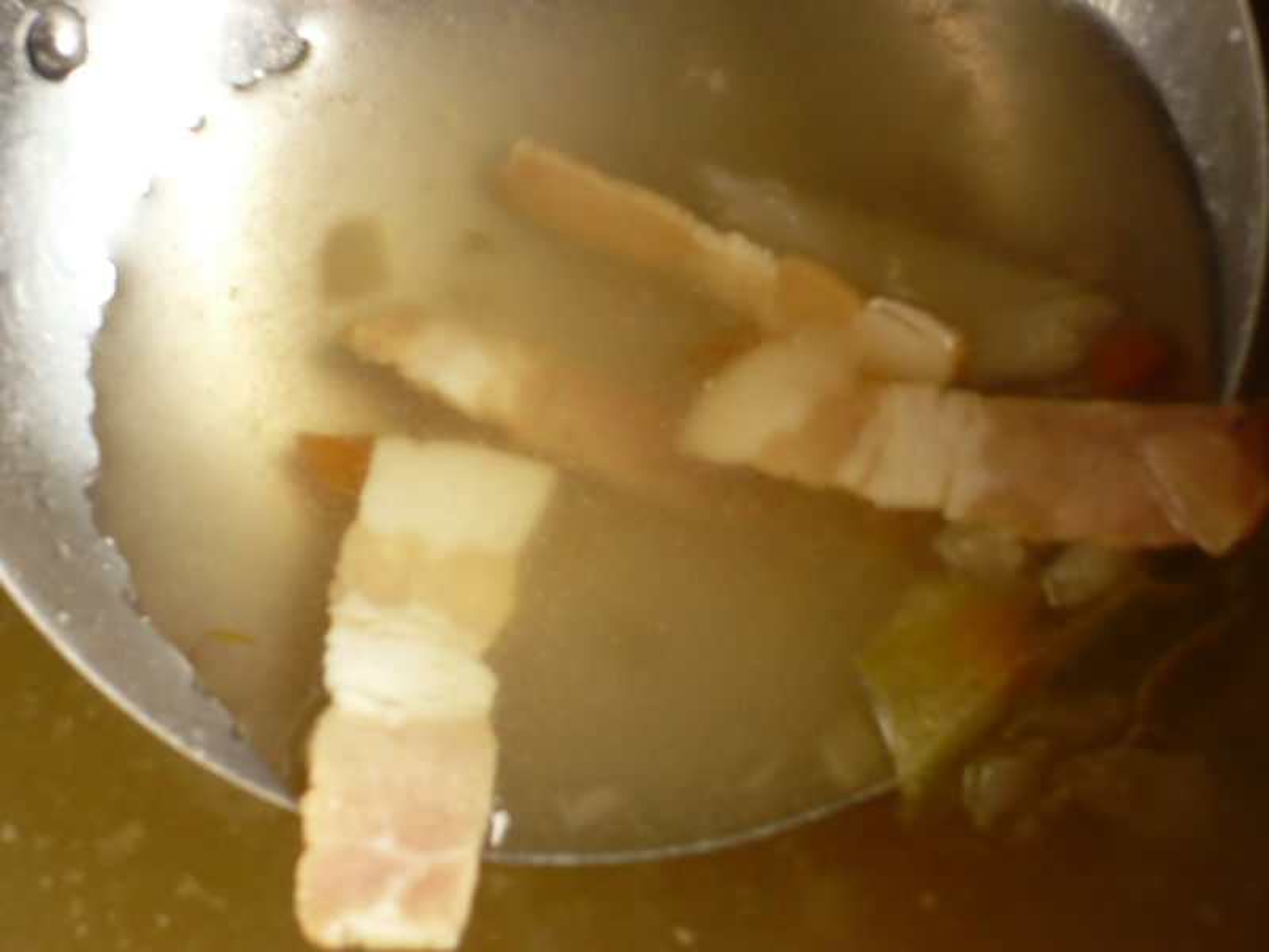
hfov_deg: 19.1
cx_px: 634
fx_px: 3776
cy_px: 476
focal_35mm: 103
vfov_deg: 14.4
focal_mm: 17
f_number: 4.9
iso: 200
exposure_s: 1/25
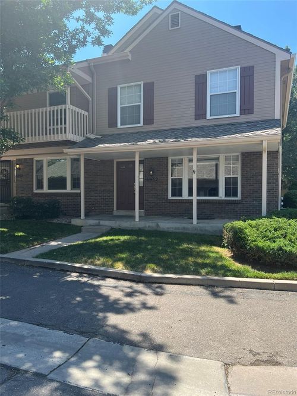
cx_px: 148
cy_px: 198
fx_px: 298
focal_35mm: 26
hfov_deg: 53.0
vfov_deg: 67.3
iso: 50
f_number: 1.5
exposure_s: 1/1124
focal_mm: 5.7
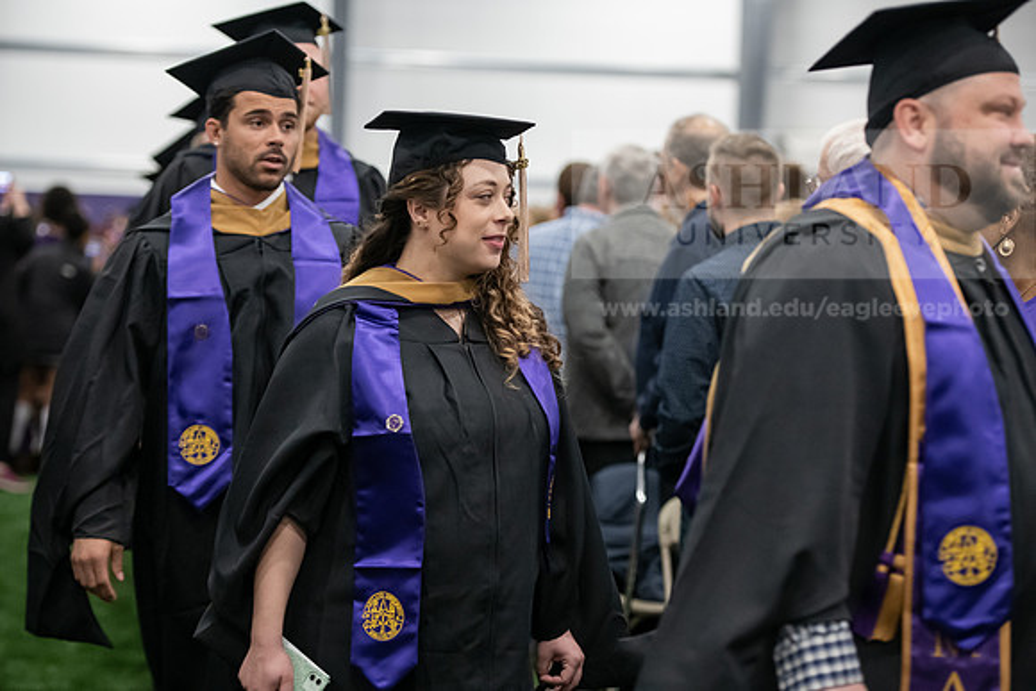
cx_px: 518
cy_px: 346
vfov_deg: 14.0
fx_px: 2821
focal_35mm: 98
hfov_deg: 20.8
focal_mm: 98
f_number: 3.2
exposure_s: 1/200
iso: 3200
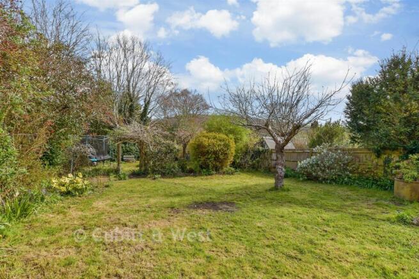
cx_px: 210
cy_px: 140
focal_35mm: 19
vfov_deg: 64.6
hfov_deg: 86.9
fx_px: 221
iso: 200
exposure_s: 1/320
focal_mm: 13
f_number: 8
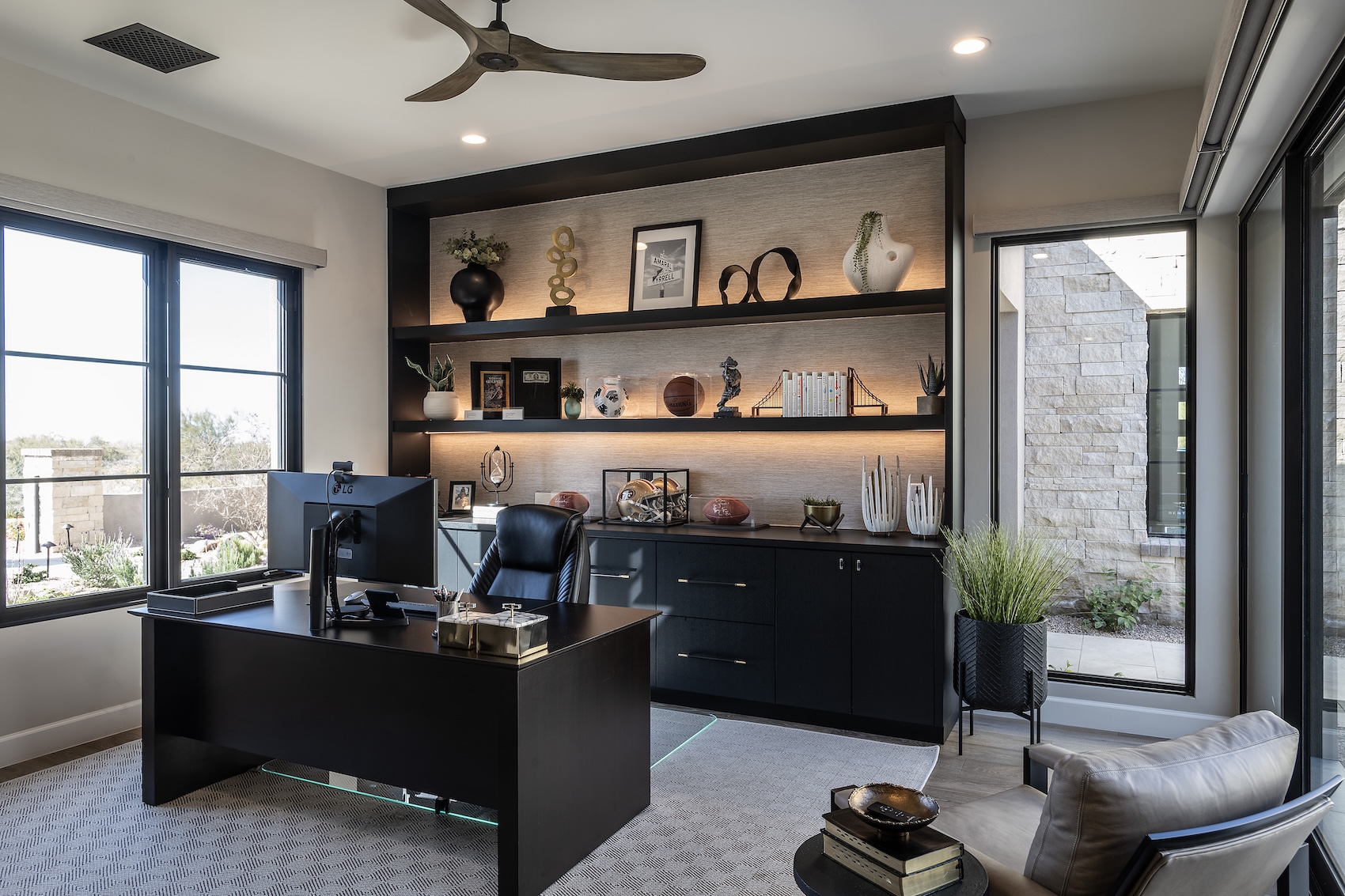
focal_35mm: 30
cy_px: 448
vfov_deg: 43.6
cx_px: 672
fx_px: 1121
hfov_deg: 61.9
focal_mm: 30
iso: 100
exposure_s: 1/5
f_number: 11
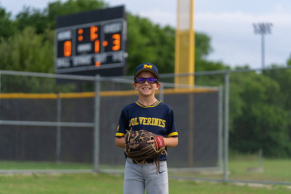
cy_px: 97
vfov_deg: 13.0
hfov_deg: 19.5
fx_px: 849
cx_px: 146
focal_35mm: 105
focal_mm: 105
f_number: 2.8
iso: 250
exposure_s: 1/320
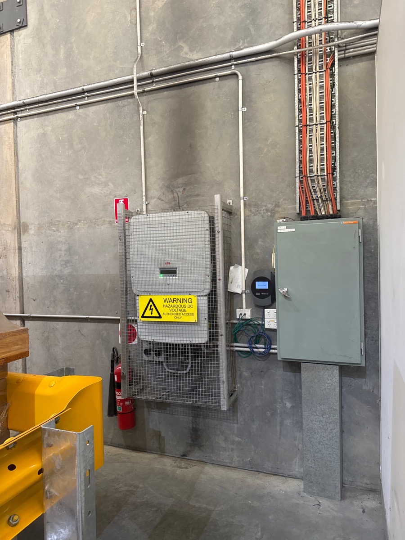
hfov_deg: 56.8
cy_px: 270
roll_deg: +1.3
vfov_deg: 71.6
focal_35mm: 24
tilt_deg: -1.1
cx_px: 202
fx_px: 374
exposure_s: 1/50
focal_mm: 6.76
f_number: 1.78
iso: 400
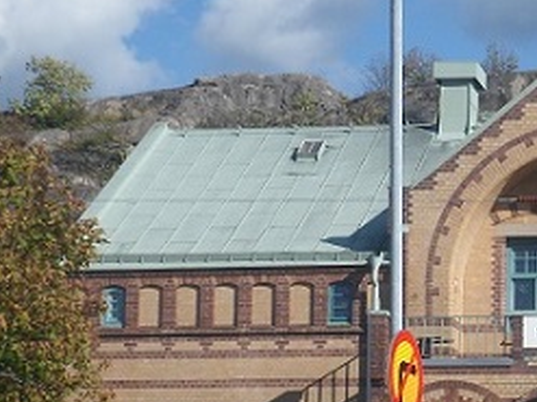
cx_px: 551
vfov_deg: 10.4
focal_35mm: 142
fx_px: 2202
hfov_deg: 13.7
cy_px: 343
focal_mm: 9.3
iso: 80
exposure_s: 1/750
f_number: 4.7
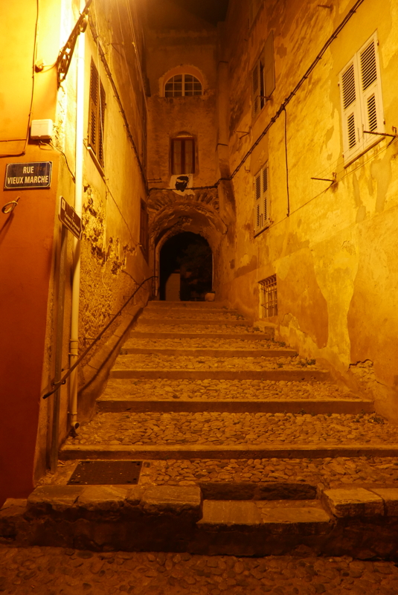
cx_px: 199
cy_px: 298
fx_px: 397
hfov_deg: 53.2
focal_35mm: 24
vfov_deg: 73.7
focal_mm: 10.9
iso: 1000
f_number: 1.7
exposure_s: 1/60
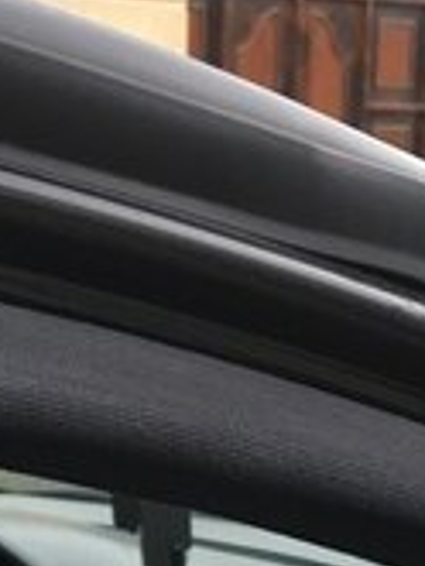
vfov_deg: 21.2
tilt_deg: -21.7
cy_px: 648
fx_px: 1422
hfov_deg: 16.9
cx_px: 312
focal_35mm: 87
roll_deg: -2.3
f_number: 2.2
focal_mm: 4.15
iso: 80
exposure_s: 1/33
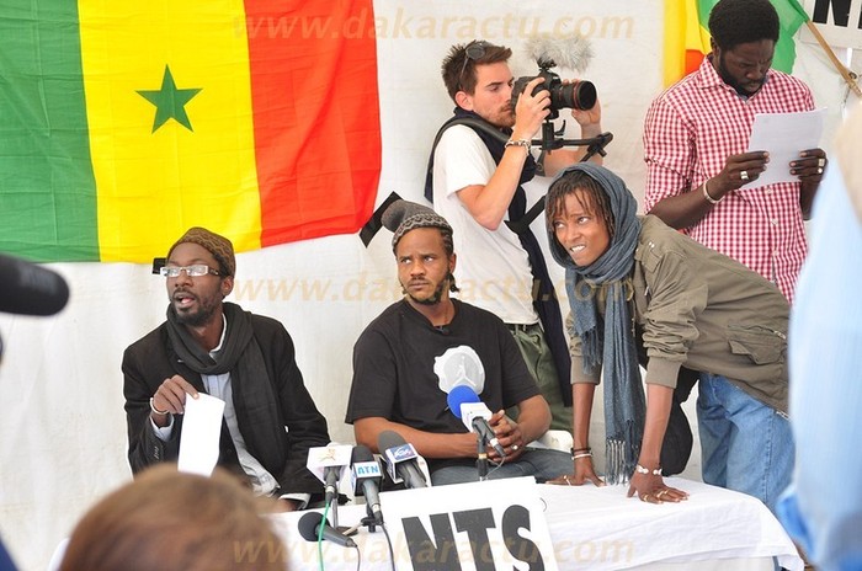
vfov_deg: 16.5
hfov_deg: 24.7
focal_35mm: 82
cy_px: 286
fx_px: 1972
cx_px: 431
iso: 640
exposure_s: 1/200
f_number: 5
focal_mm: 55
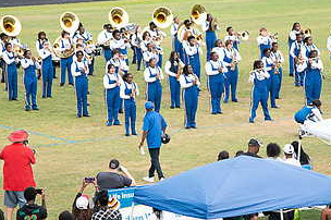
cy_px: 127
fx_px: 1929
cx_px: 199
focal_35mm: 210
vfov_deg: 6.5
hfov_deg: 9.8
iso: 400
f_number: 4
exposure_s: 1/200
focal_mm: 110
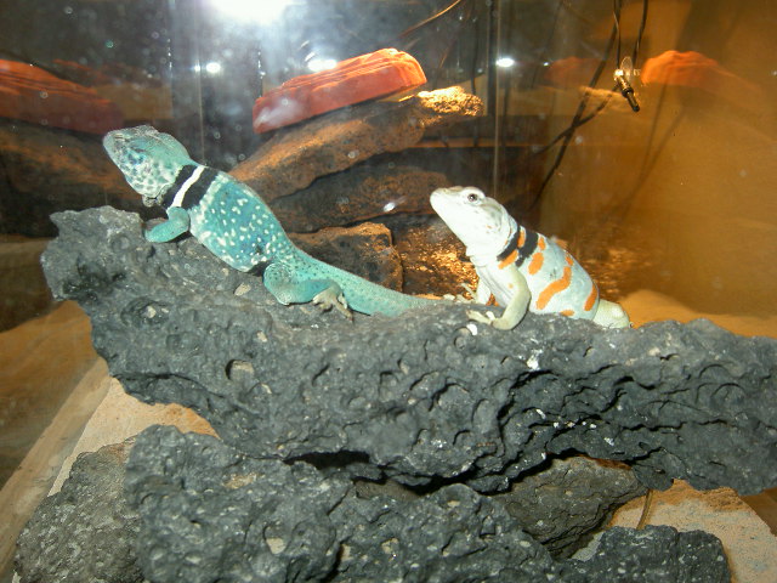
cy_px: 292
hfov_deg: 54.0
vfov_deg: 41.8
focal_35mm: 34
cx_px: 388
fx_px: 763
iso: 100
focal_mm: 5.6
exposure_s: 1/60
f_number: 2.8
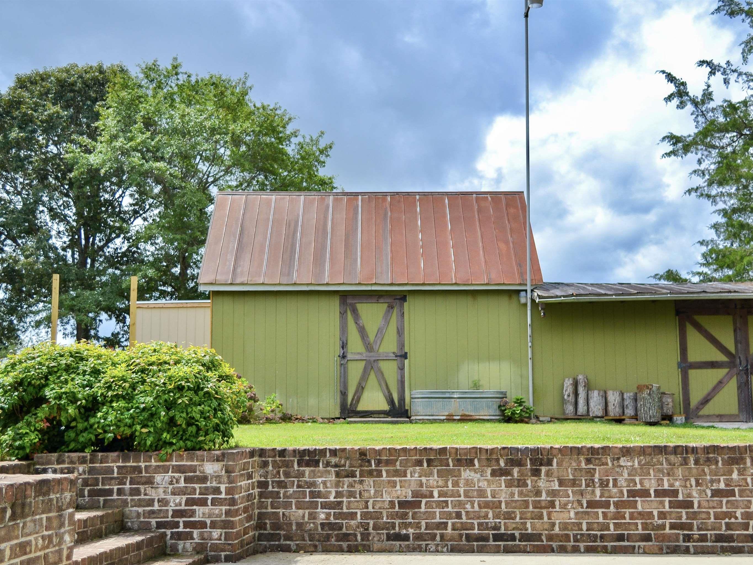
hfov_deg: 47.9
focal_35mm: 39
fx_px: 848
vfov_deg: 36.8
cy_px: 283
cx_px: 389
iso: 200
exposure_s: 1/1250
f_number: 4
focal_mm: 24
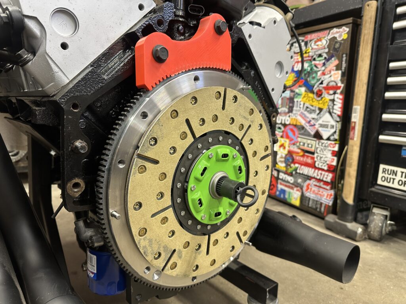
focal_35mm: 24
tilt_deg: -9.7
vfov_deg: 56.8
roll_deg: -2.8
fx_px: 281
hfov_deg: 71.6
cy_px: 152
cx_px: 203
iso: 200
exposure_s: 1/60
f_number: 1.78
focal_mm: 6.86
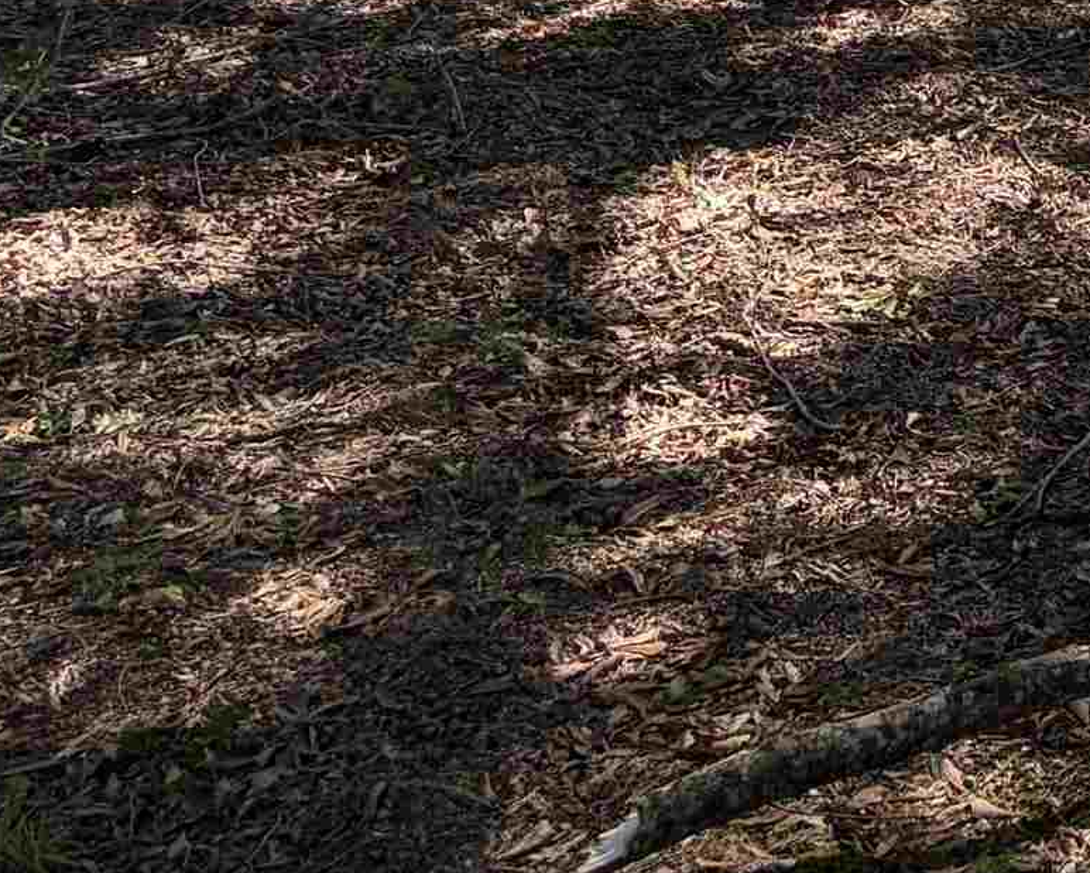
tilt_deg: -3.4
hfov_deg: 16.8
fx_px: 3259
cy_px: -583
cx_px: 1744
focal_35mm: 101
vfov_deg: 13.9
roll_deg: +0.8
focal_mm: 5.96
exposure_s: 1/647
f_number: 1.6
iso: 64
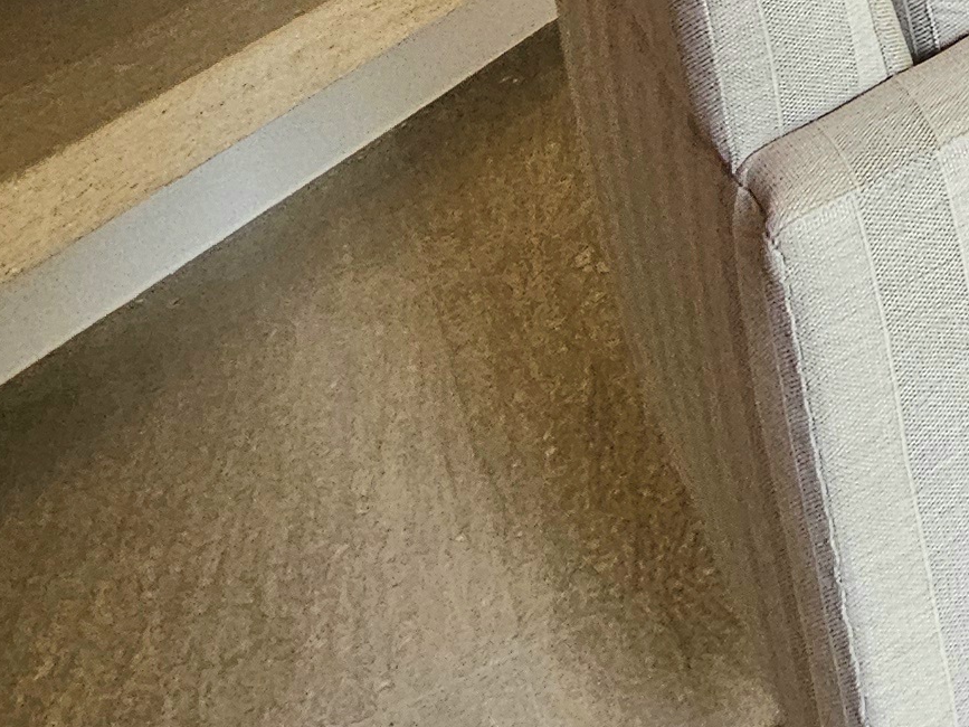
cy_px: -816
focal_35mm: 60
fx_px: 1679
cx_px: 1741
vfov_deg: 16.7
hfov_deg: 21.3
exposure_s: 1/60.2
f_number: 2.2
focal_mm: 2.2
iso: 250
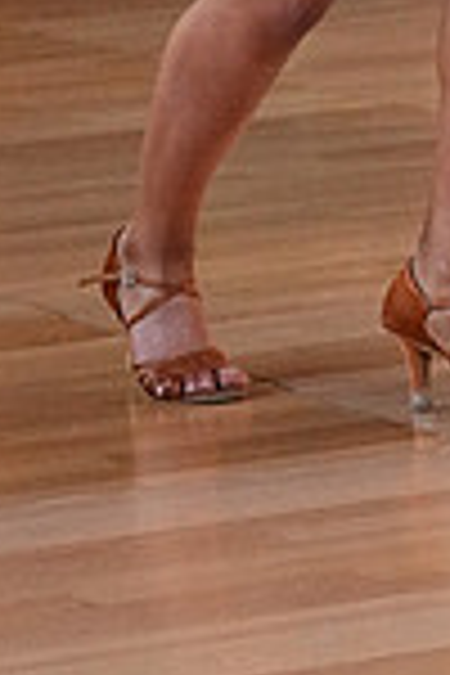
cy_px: -504
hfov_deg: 4.5
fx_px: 5662
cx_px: 439
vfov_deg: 6.7
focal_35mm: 302
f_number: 6.3
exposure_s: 1/200
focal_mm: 52
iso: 5000
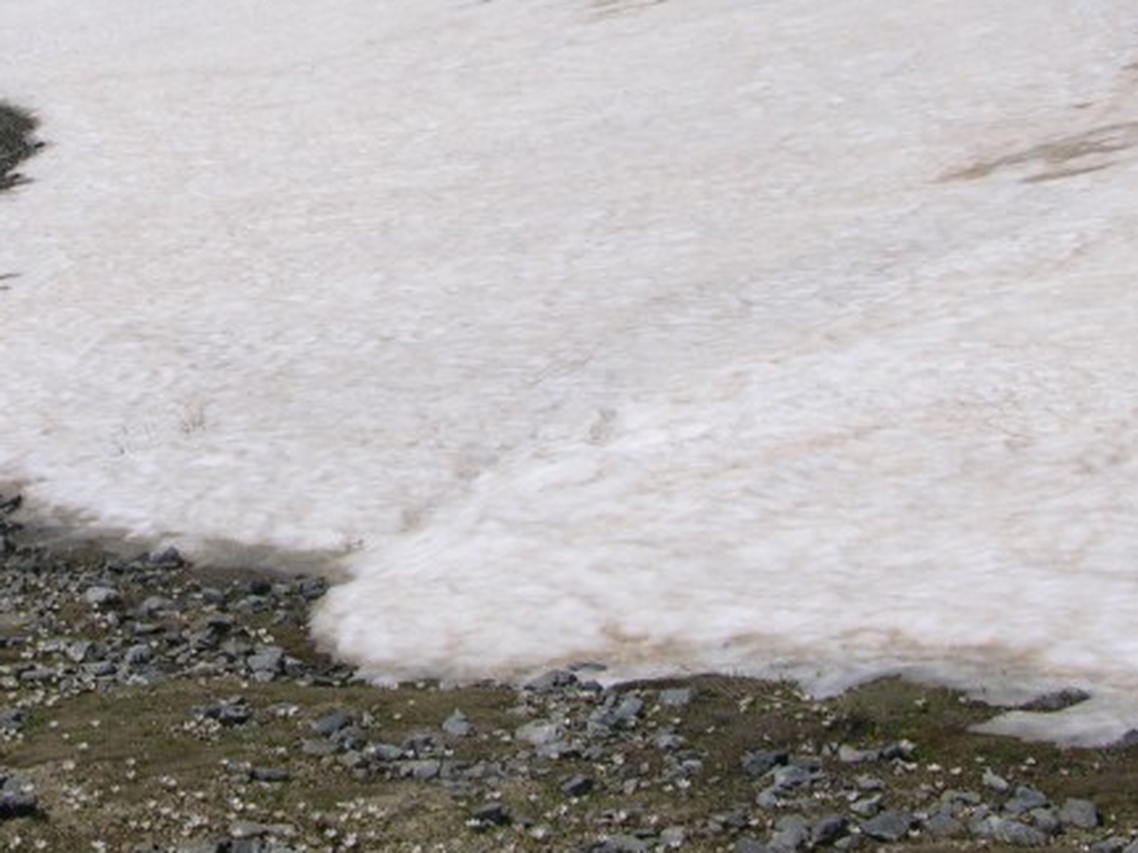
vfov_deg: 17.6
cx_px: 227
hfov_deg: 23.2
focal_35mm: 83
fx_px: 2729
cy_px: 111
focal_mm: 8.9
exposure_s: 1/323
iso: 50
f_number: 8
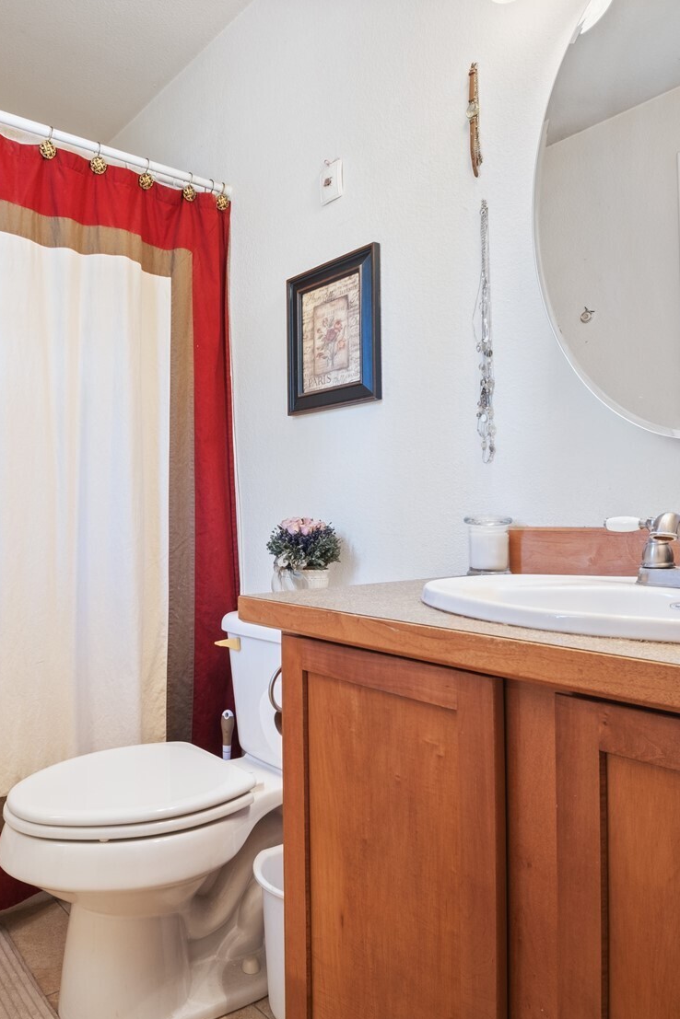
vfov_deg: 76.1
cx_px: 209
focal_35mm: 23
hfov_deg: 53.6
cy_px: 513
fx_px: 652
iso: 160
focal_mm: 10
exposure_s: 3
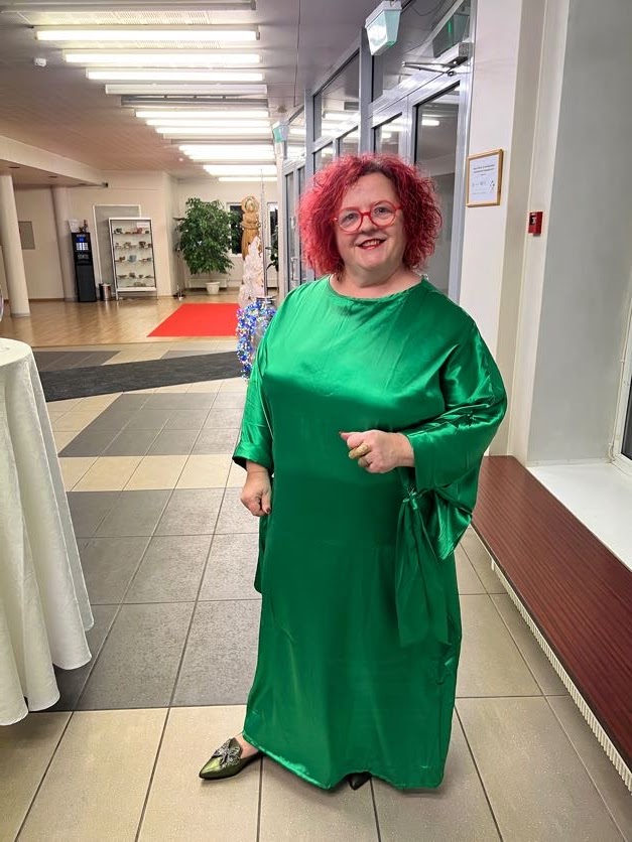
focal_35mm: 26
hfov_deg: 53.1
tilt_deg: -16.4
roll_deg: +0.4
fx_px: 633
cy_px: 421
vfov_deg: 67.3
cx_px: 316
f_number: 1.5
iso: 80
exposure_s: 1/50
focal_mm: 5.7
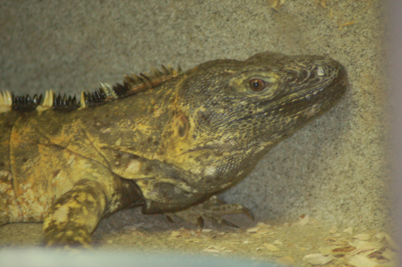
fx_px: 4516
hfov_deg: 5.1
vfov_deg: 3.4
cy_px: 134
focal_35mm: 405
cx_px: 201
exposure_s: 1/100
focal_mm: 270
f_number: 5.6
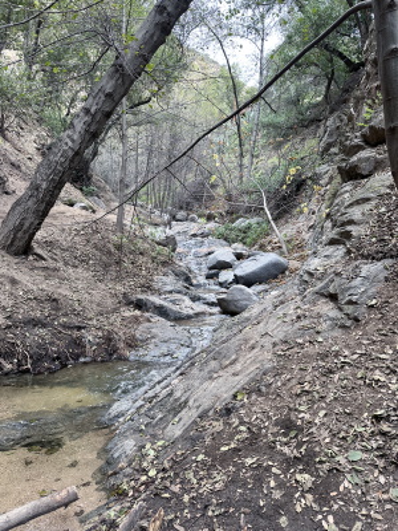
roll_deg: -1.3
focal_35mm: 24
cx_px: 199
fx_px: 368
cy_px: 266
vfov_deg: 71.6
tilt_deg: -1.7
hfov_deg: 56.8
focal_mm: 6.86
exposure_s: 1/171
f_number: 1.78
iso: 80
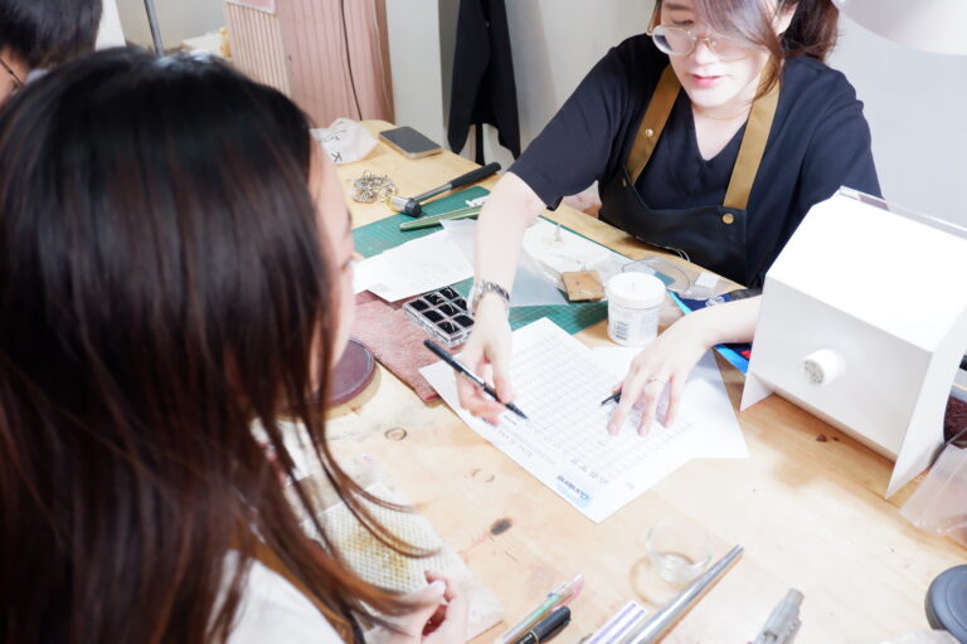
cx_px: 484
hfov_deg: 61.9
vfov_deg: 43.6
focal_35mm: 30
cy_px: 322
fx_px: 806
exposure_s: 1/42
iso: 1250
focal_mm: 20.3
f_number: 4.2
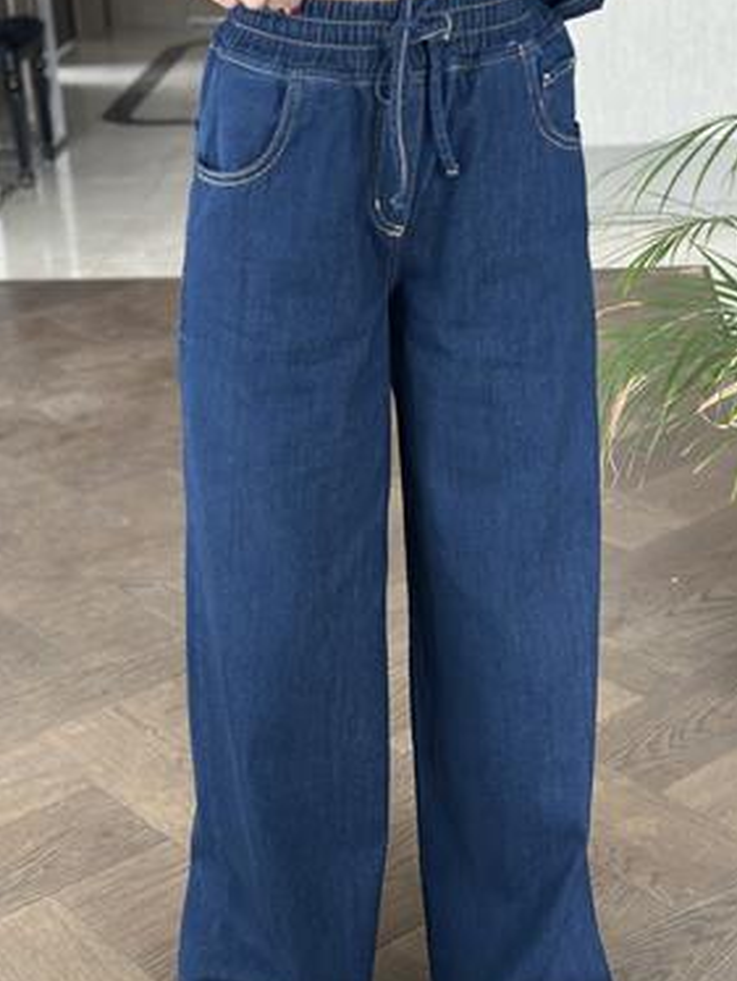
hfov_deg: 22.6
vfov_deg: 29.7
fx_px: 1843
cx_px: 328
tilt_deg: -40.2
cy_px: 585
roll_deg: +3.4
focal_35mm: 65
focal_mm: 6.86
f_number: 1.78
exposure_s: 1/33
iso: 400
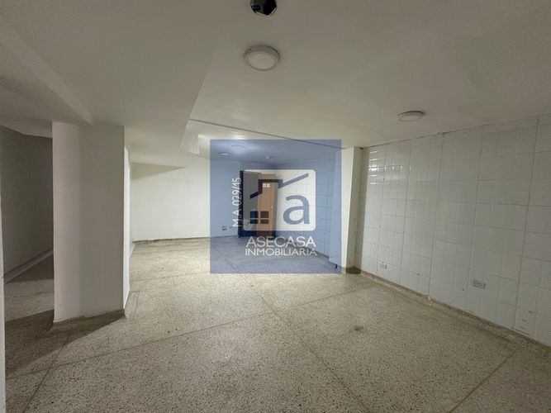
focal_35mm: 14
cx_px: 276
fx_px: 223
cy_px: 206
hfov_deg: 102.1
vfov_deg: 85.7
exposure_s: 1/60
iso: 200
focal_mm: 2.22
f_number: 2.2
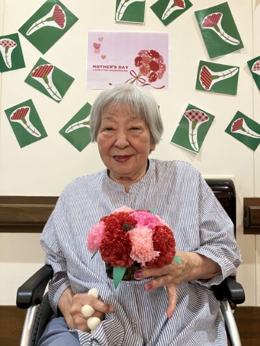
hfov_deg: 49.8
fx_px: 280
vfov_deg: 63.4
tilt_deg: +3.2
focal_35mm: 28
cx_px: 130
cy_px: 173
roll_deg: +0.0
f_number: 1.8
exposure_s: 1/60
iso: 160
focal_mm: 3.99
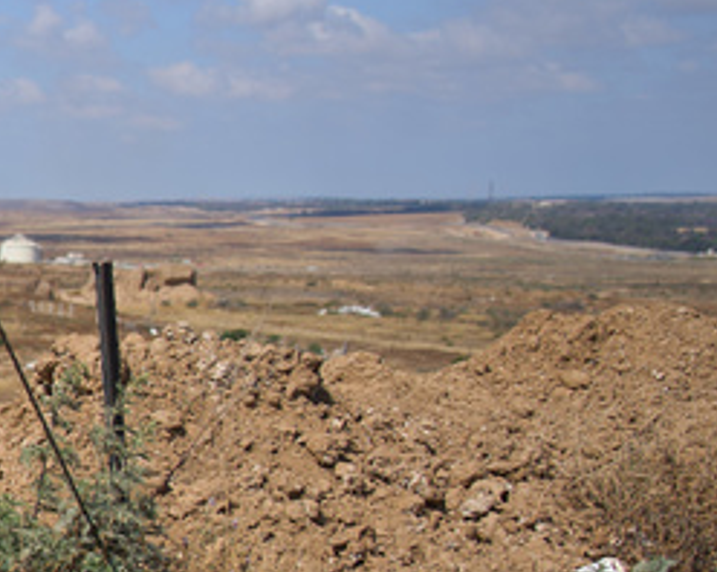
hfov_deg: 16.0
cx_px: -717
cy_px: 482
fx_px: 1972
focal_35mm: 93
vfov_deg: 16.4
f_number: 2.8
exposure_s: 1/1250
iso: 50
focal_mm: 24
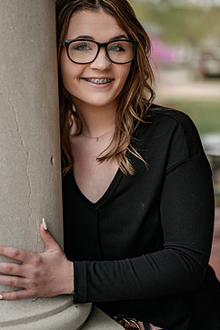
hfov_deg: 21.9
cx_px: 119
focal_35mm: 62
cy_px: 139
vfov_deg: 32.3
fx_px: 568
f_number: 1.8
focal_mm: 50
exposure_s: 1/1000
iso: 200
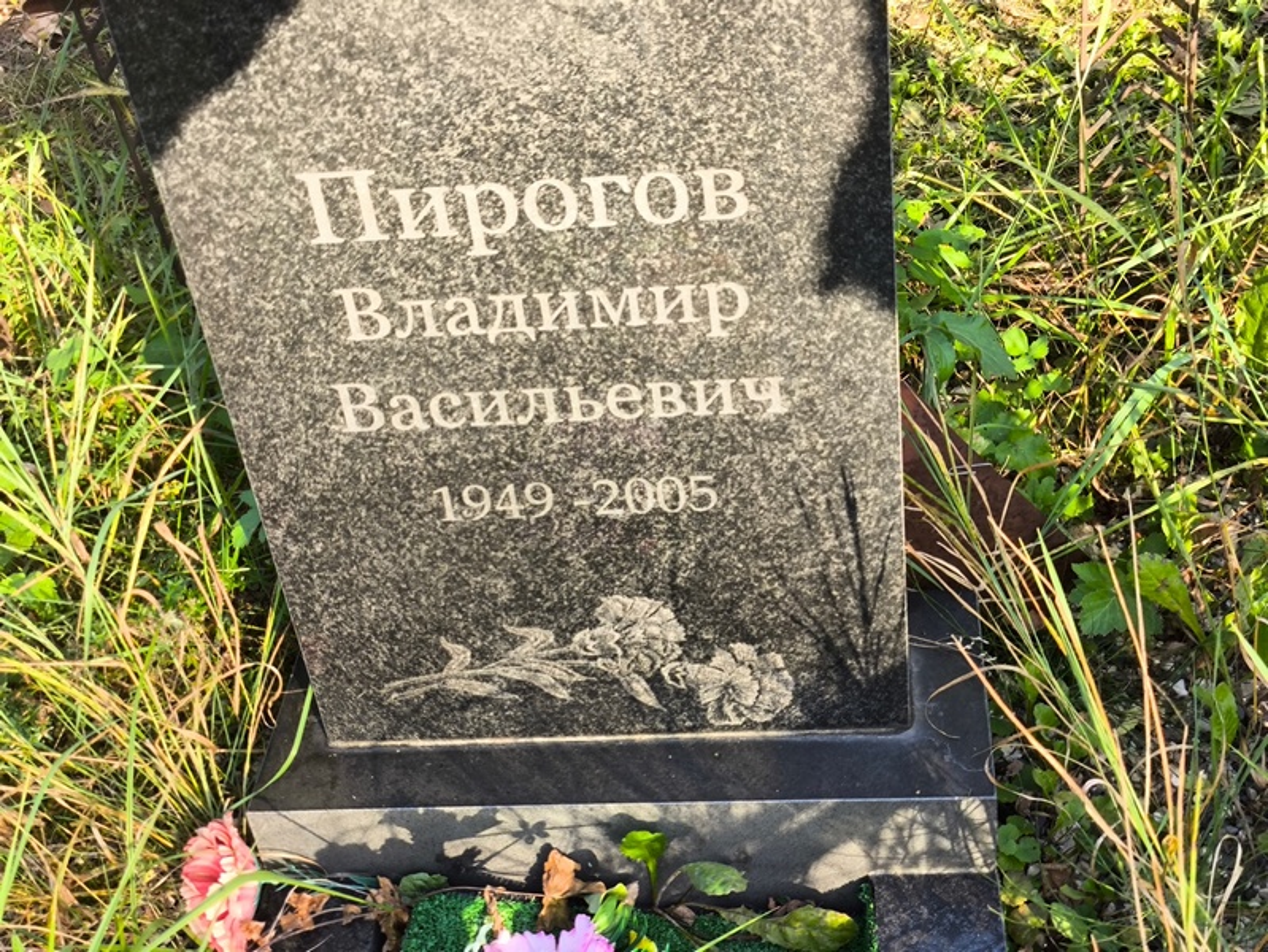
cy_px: 476
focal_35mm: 50
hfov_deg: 38.2
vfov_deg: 29.1
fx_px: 1832
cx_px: 634
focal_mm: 4.71
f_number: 1.7
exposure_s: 1/120
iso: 50
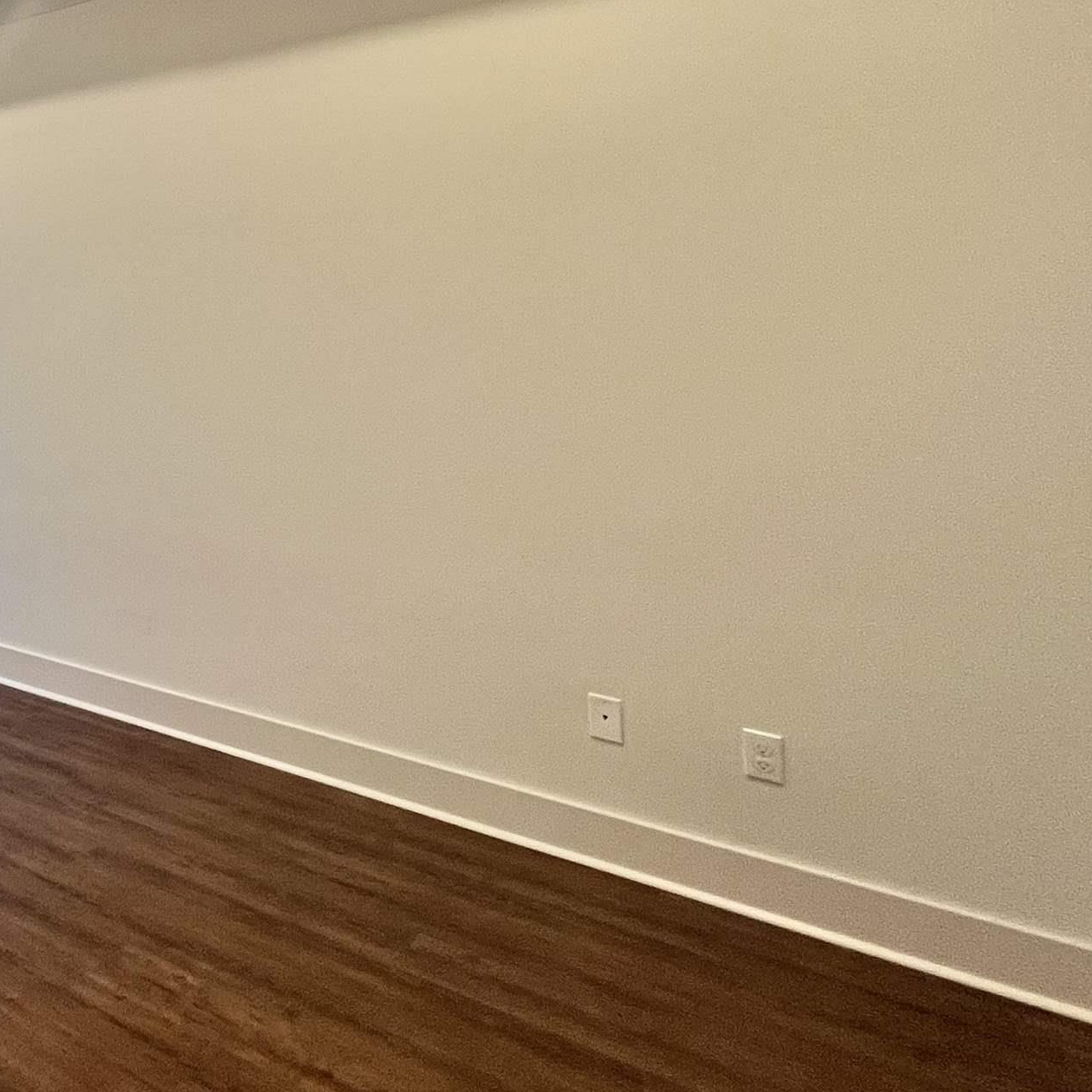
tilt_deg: +1.9
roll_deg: +1.7
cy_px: 262
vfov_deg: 54.4
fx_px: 999
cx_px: -230
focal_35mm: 28
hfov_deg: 39.9
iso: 250
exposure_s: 1/120
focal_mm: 1.57
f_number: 1.8
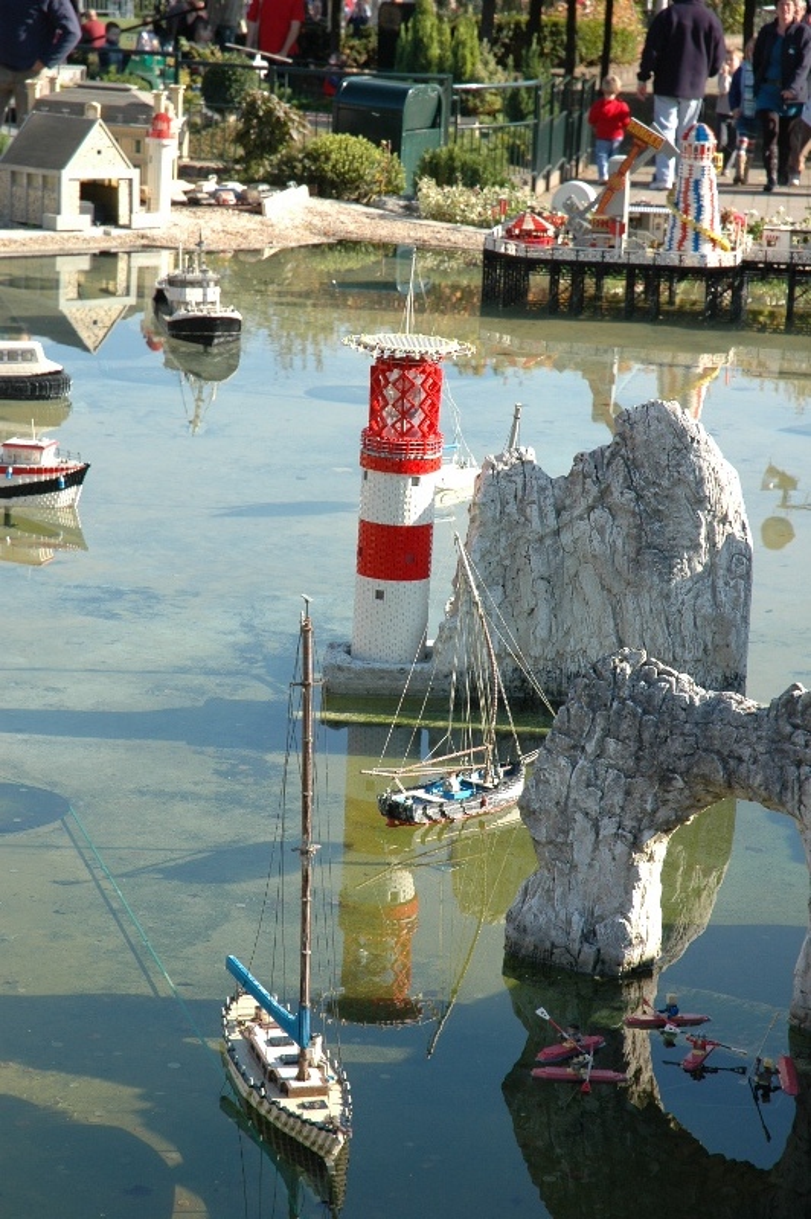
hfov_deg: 13.0
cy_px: 610
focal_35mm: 105
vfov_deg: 19.5
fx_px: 3554
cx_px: 406
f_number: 6.3
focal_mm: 70
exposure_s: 1/160
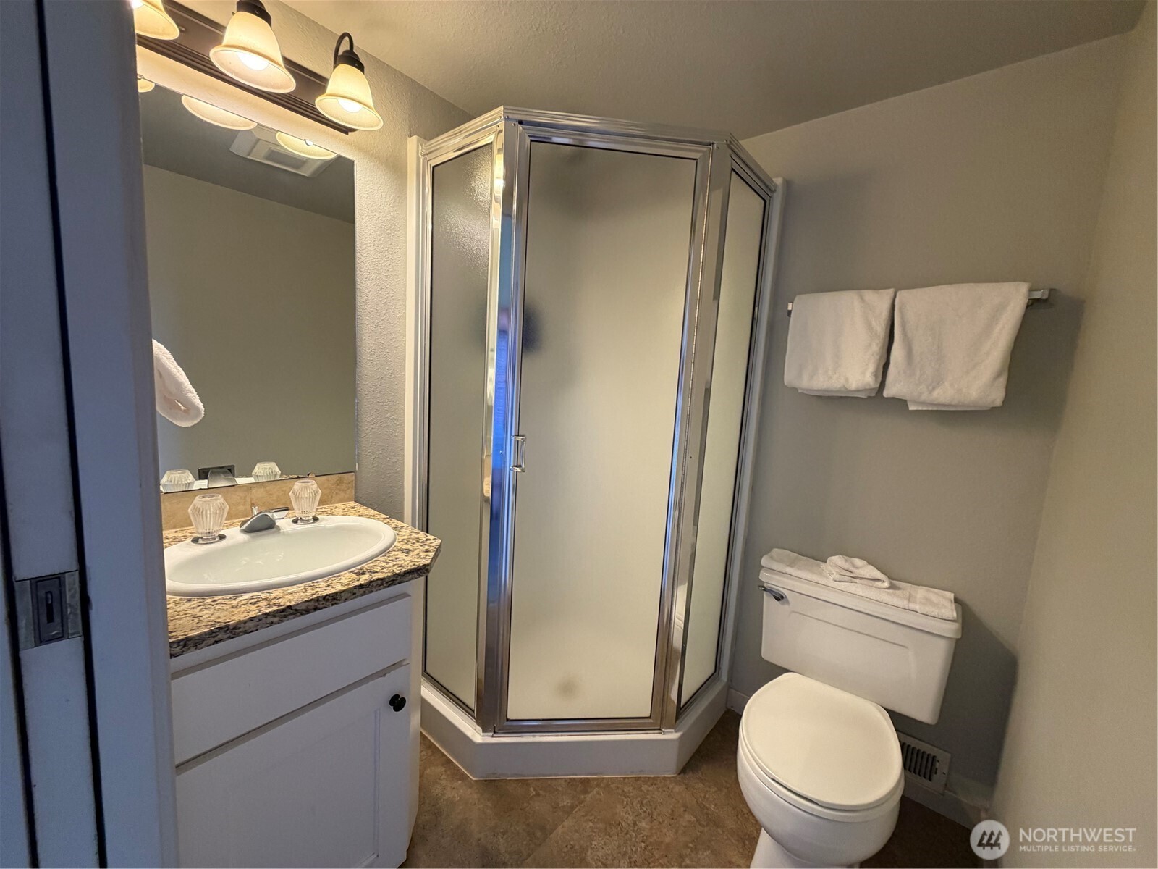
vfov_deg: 85.7
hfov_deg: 102.1
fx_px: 468
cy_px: 434
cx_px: 579
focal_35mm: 14
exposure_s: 1/120
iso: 320
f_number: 2.2
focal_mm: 2.22
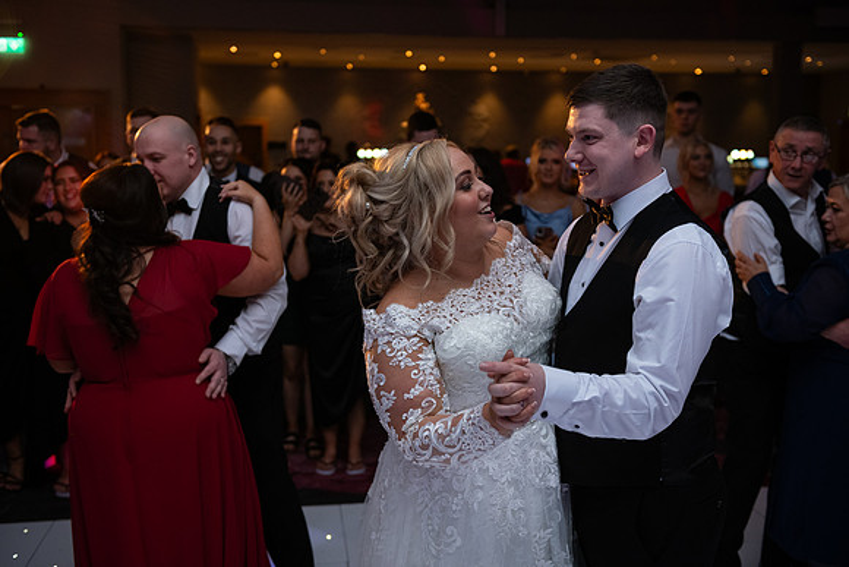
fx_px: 991
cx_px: 424
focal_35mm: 42
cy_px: 284
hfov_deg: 46.4
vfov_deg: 31.9
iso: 1250
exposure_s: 1/160
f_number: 3.5
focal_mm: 42
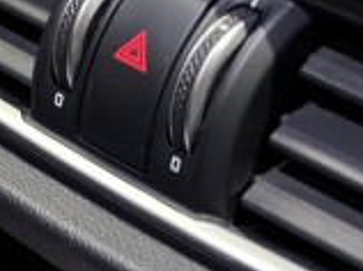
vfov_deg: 9.1
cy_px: -204
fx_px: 1633
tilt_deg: -15.9
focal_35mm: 156
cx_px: -358
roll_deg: +0.9
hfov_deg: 11.5
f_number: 1.78
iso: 640
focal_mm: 6.76
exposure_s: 1/25
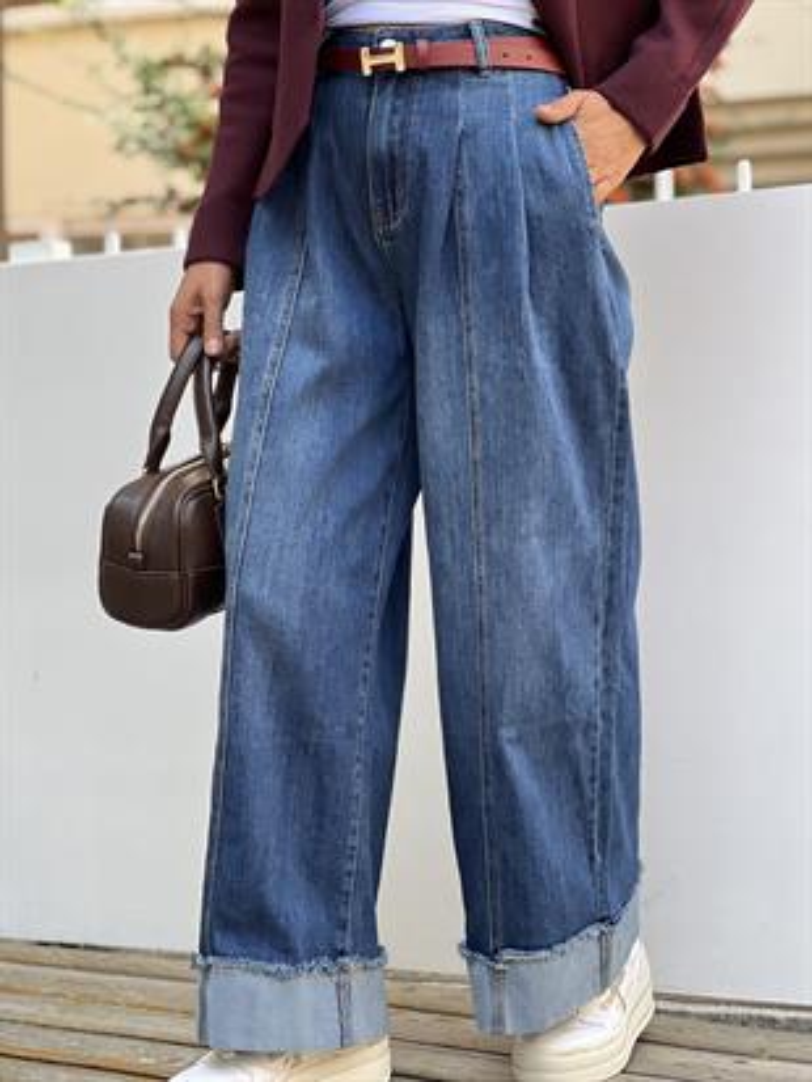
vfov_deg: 25.3
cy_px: 541
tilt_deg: -2.0
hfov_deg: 19.1
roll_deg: +0.2
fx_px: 2407
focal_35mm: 77
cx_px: 406
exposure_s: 1/121
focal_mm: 9
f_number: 2.8
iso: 100
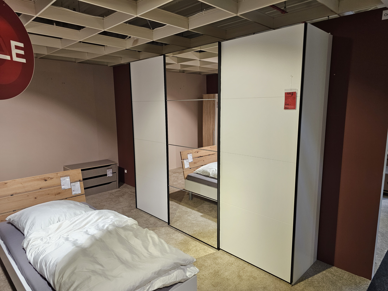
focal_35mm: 23
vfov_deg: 58.9
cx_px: 194
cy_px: 146
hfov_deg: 73.9
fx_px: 258
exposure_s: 1/100
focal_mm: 6.3
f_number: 1.7
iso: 125
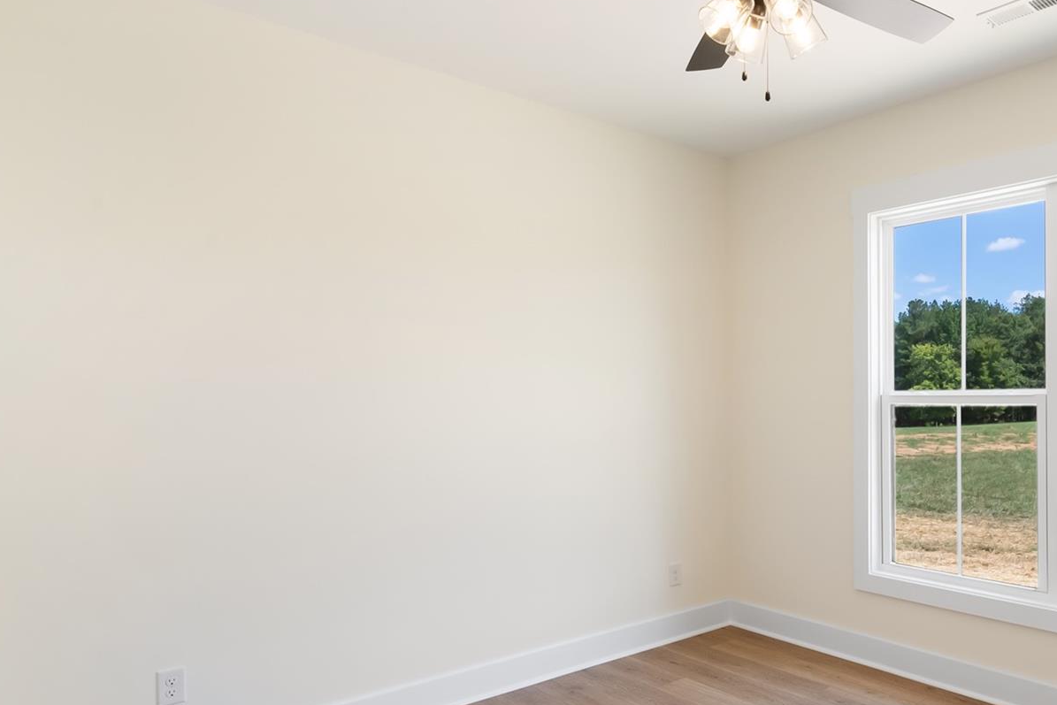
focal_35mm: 24
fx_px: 705
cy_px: 378
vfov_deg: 53.1
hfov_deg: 70.6
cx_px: 740
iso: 100
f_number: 11
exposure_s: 1/8
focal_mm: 14
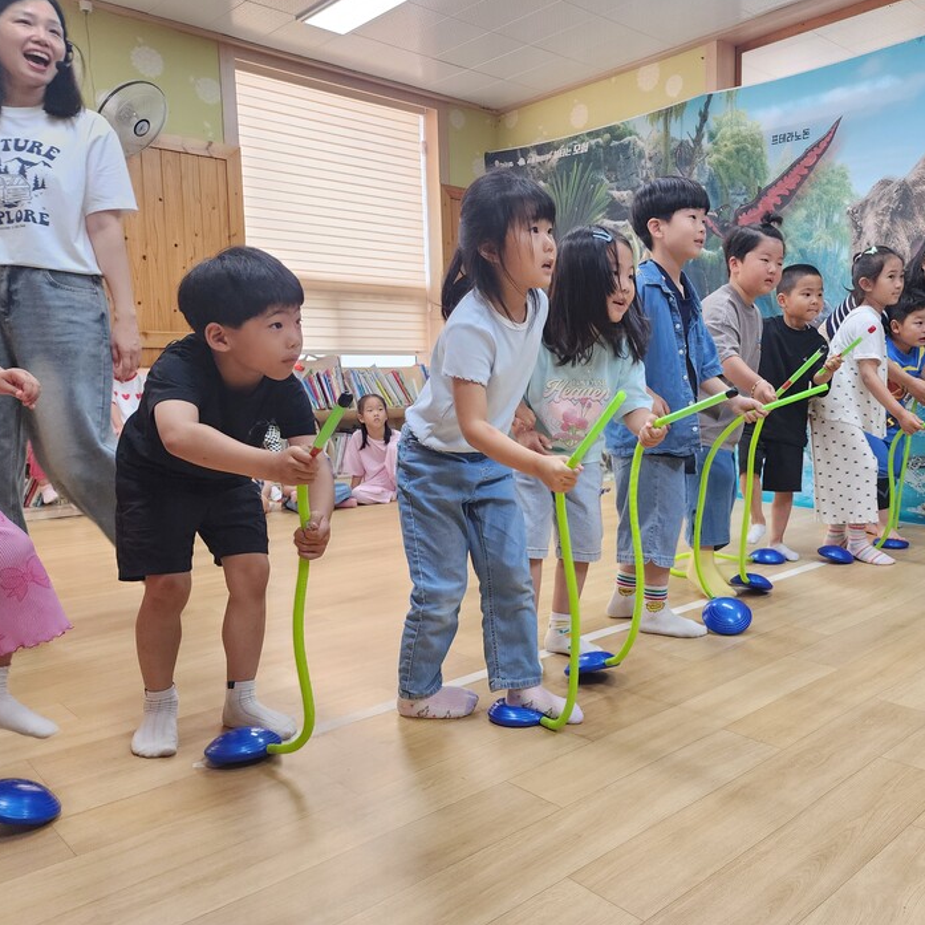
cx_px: 585
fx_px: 847
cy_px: 450
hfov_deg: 56.5
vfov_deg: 57.3
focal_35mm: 28
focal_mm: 6.4
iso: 320
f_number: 1.8
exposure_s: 1/120
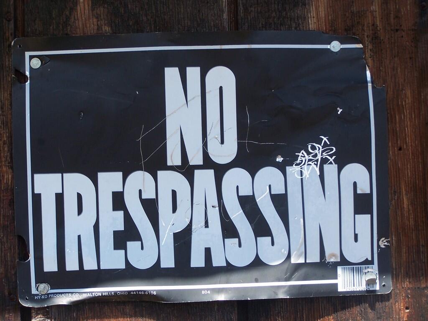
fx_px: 1298
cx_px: 214
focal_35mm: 105
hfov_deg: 18.7
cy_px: 160
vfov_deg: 14.1
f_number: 3.2
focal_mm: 17.5
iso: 80
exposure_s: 1/400
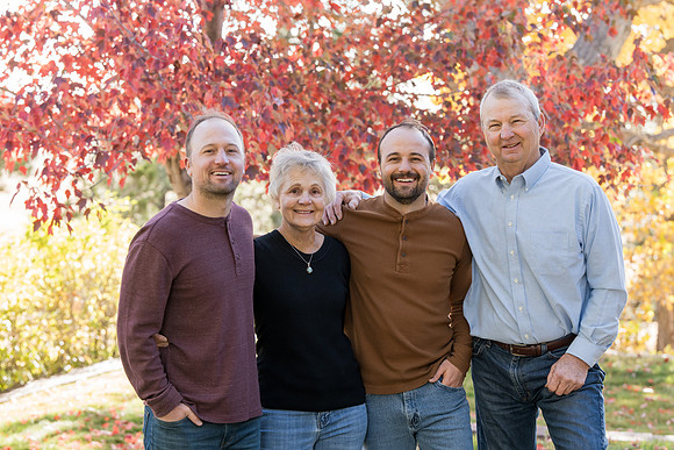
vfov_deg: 13.4
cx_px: 337
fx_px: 1910
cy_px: 225
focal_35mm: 102
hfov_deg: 20.0
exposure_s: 1/250
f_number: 5.6
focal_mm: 102
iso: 1000
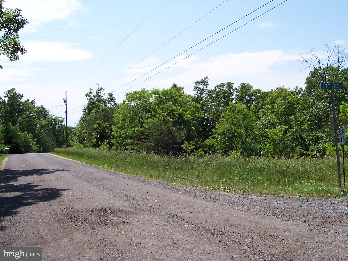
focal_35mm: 37
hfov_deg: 50.1
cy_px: 130
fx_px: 372
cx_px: 174
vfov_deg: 38.7
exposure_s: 1/500
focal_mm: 5.6
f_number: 5.6
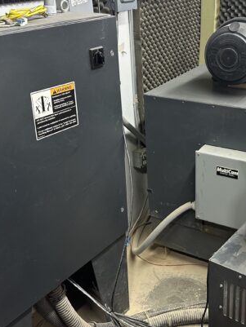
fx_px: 436
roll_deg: +1.2
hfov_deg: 31.2
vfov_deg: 41.2
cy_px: 155
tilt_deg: -22.6
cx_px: 168
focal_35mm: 46
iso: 200
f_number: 1.78
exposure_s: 1/46
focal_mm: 6.86
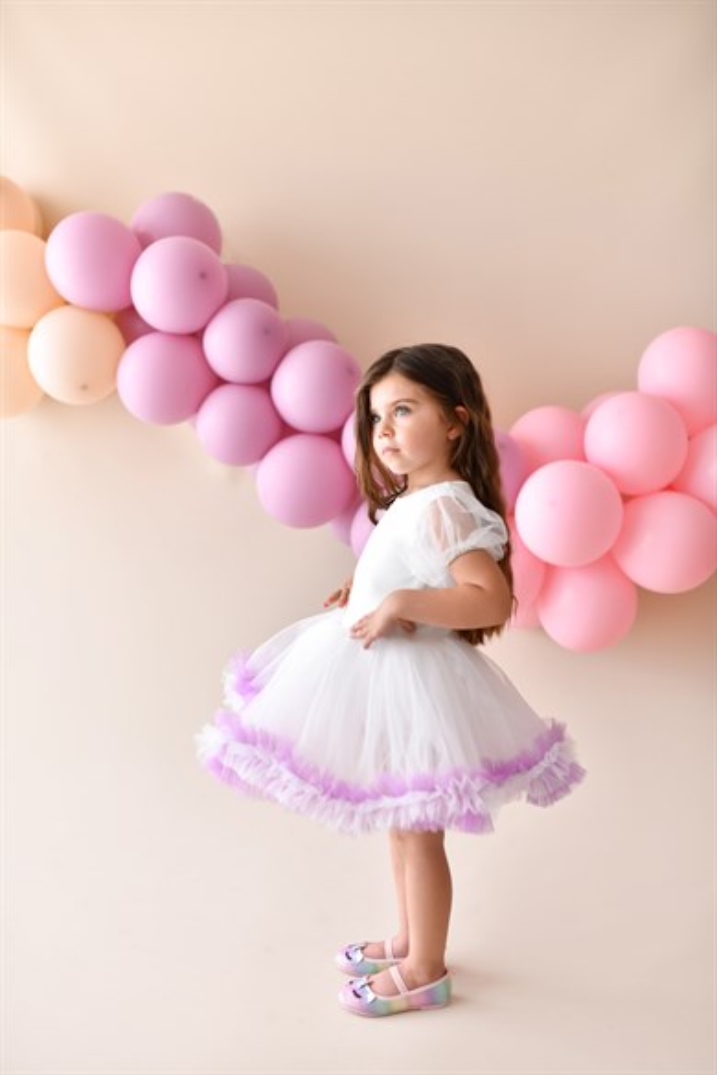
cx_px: 358
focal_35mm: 35
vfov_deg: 54.4
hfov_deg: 37.9
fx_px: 1046
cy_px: 538
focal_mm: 35
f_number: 2.2
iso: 400
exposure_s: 1/400
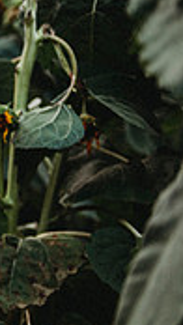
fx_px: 1146
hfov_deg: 8.0
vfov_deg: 16.1
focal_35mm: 133
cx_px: -332
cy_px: 177
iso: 100
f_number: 2.8
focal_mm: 38
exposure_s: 1/250
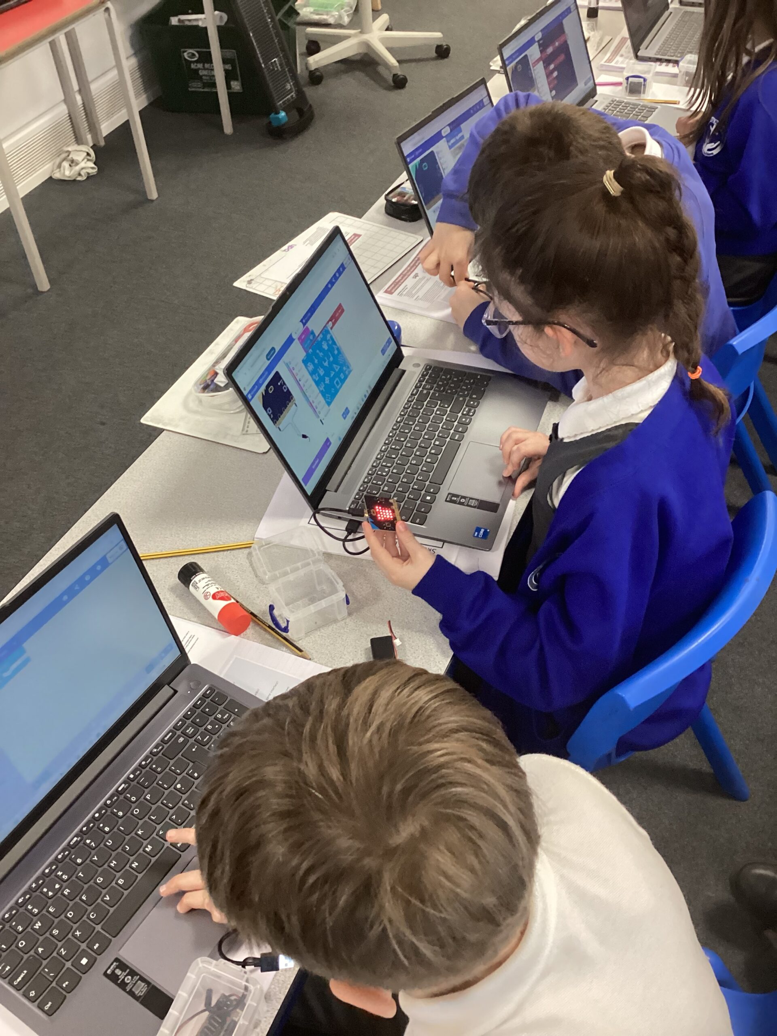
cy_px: 518
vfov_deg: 58.4
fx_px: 928
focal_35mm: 31
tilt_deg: -44.7
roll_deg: +3.7
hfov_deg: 45.4
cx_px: 388
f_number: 2.4
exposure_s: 1/50
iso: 320
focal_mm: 3.3
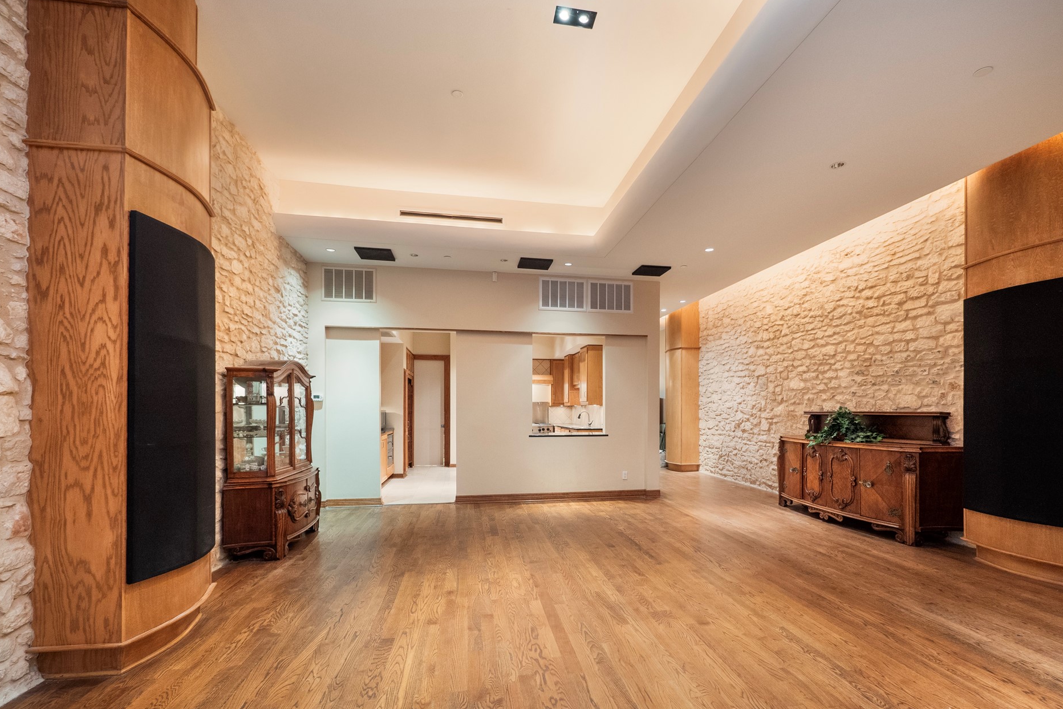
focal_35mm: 16
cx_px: 569
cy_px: 414
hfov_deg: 96.6
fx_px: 472
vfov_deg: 73.2
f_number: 4.5
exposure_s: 1/2.5
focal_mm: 7
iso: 500
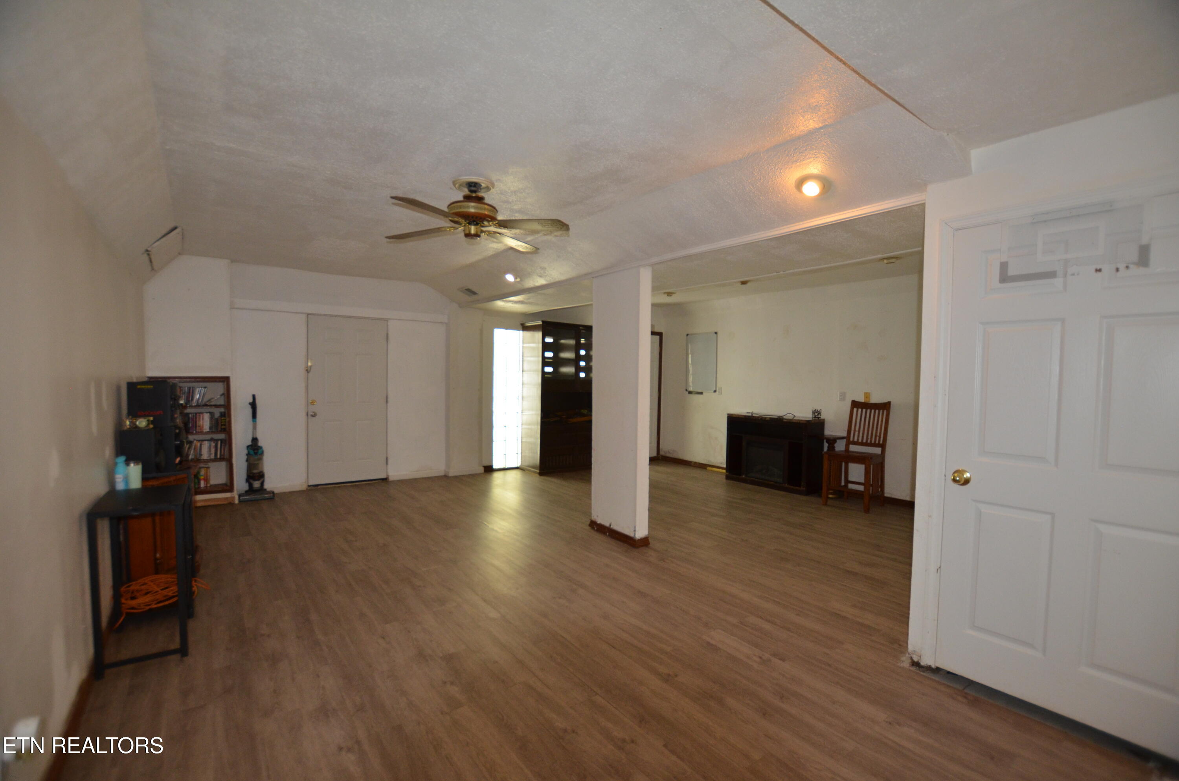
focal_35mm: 15
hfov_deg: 100.5
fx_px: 490
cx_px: 590
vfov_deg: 77.1
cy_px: 390
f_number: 3.5
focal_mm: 10
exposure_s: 1/60
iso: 800
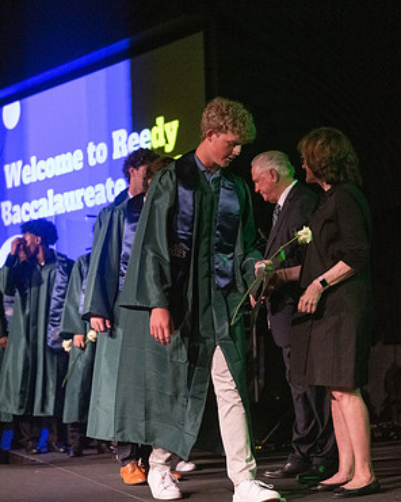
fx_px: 1202
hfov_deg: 18.9
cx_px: 200
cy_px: 248
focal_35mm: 81
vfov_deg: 23.6
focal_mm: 71
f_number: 2.8
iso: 16000
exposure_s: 1/1000
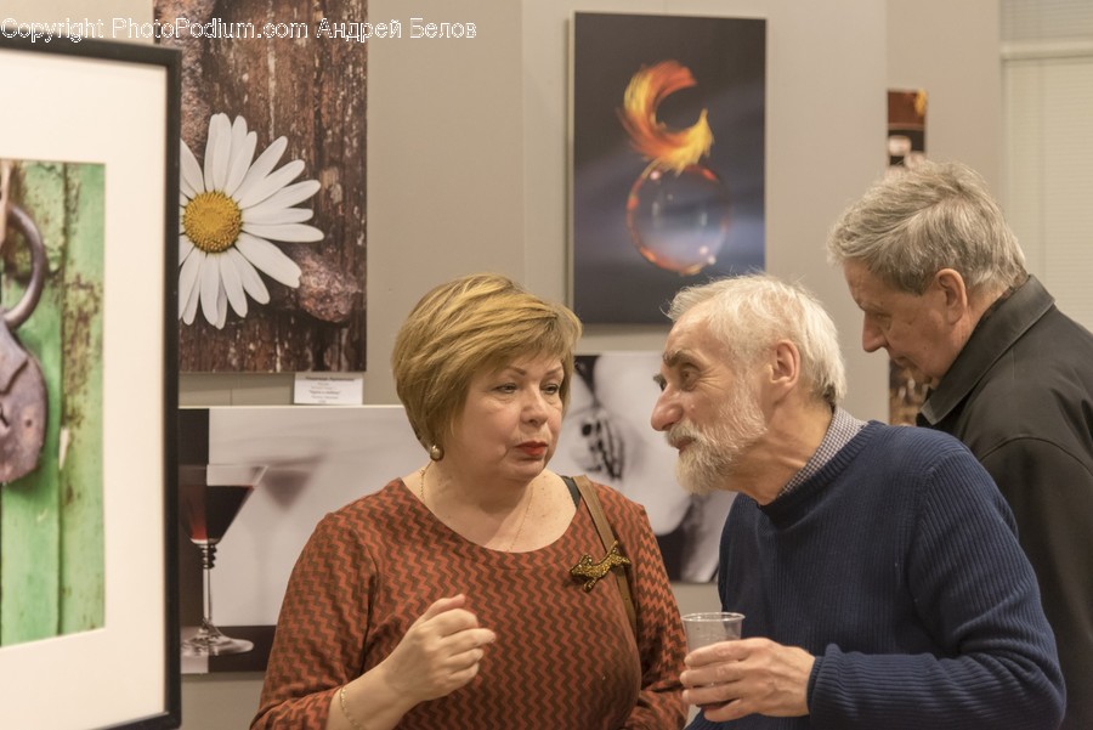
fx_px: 2491
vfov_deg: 16.7
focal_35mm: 82
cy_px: 365
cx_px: 546
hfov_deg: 24.8
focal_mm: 82
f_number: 4
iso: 5600
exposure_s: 1/100
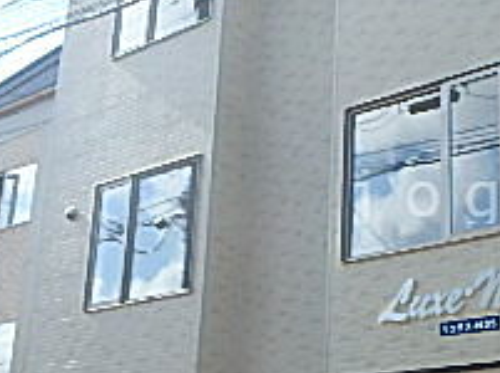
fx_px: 966
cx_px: 520
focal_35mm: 67
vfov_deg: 21.9
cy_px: 194
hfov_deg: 27.1
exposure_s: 1/800
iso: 125
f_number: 3.5
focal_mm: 3.7
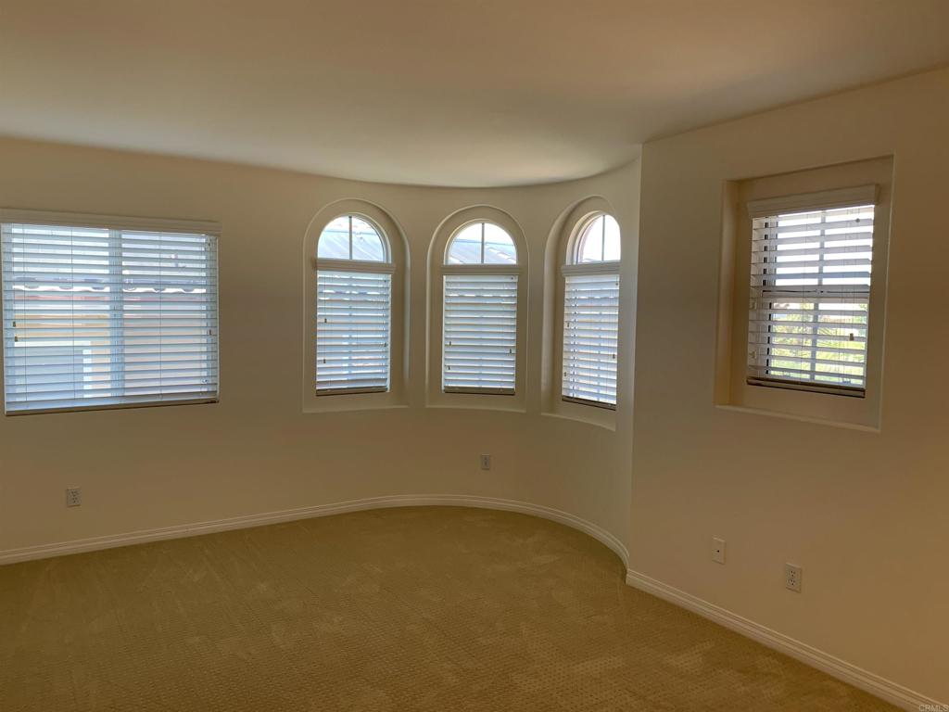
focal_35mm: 26
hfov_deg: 67.3
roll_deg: -1.5
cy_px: 356
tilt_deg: -2.9
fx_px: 713
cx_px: 474
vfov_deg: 53.1
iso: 64
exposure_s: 1/120
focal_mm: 4.25
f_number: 1.8
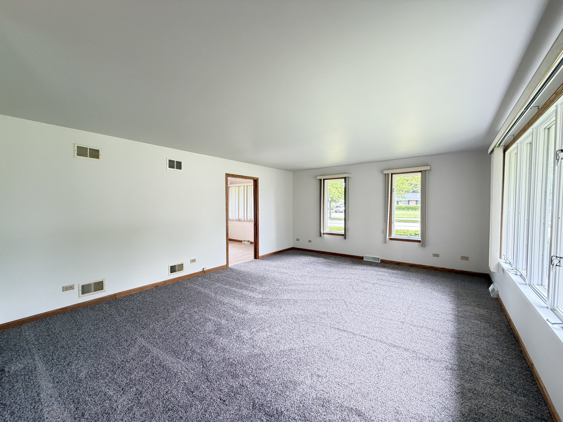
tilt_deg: -2.0
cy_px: 211
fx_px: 228
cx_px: 282
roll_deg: +1.0
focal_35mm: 14
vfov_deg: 85.7
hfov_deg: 102.1
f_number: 2.2
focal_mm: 2.22
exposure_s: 1/60
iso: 250
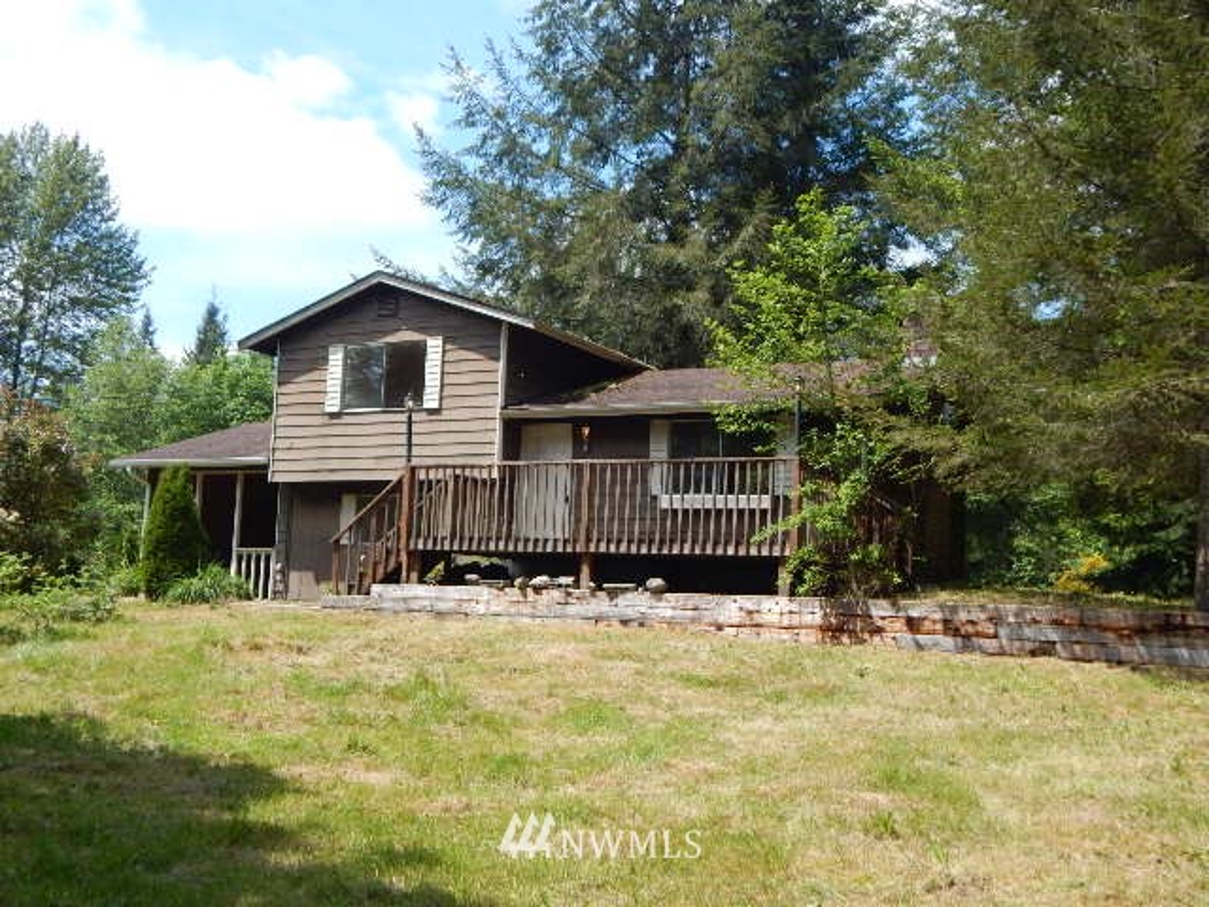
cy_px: 454
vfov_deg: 37.7
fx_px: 1327
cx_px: 604
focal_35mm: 38
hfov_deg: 49.0
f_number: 3.4
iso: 125
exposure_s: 1/800
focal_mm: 6.8
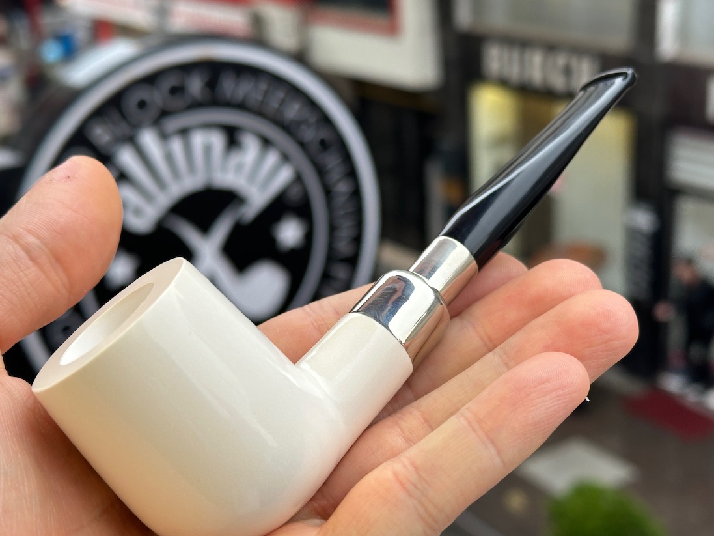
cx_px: 359
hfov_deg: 34.3
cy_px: 278
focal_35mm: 56
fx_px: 1155
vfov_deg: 26.1
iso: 64
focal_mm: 6.86
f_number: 1.78
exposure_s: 1/121
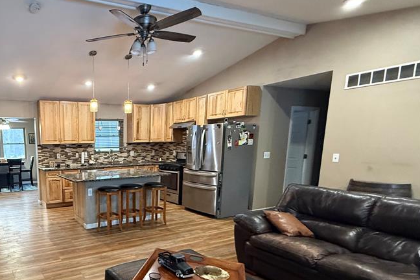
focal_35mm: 23
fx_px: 268
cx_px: 91
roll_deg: +0.5
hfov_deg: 69.6
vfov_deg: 53.9
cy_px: 190
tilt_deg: -9.7
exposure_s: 1/60
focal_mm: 2.22
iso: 500
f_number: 2.2
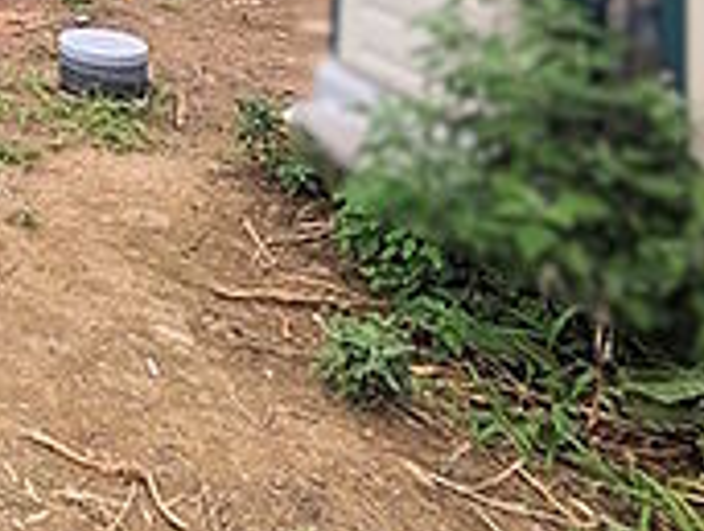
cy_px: -259
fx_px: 999
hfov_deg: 26.9
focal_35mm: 49
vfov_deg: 23.8
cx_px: -362
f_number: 2.2
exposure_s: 1/1527
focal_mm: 1.83
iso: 50
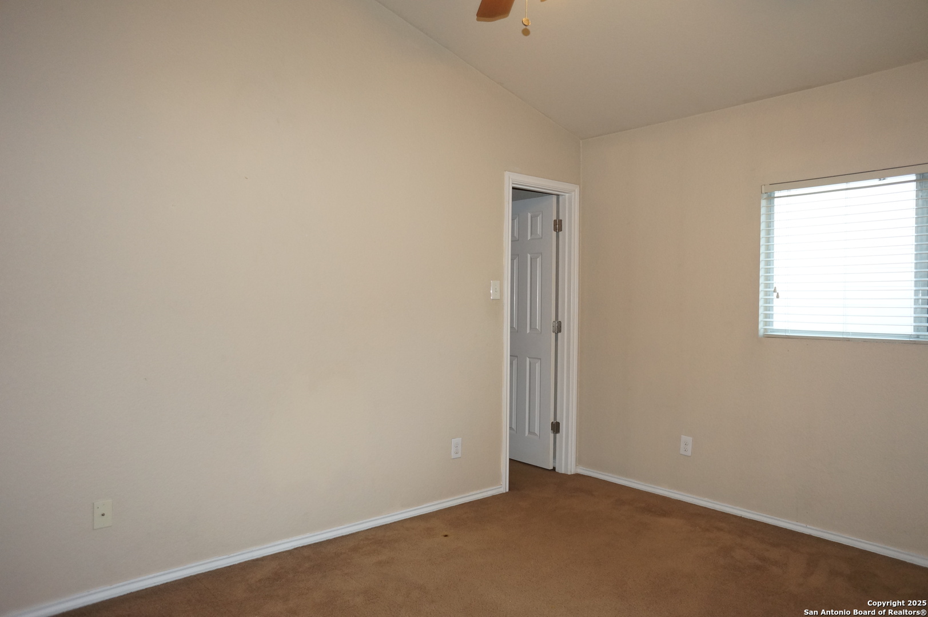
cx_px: 464
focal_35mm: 24
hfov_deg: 73.8
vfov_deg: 53.1
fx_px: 618
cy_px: 308
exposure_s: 1/160
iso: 800
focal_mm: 16
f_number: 3.5
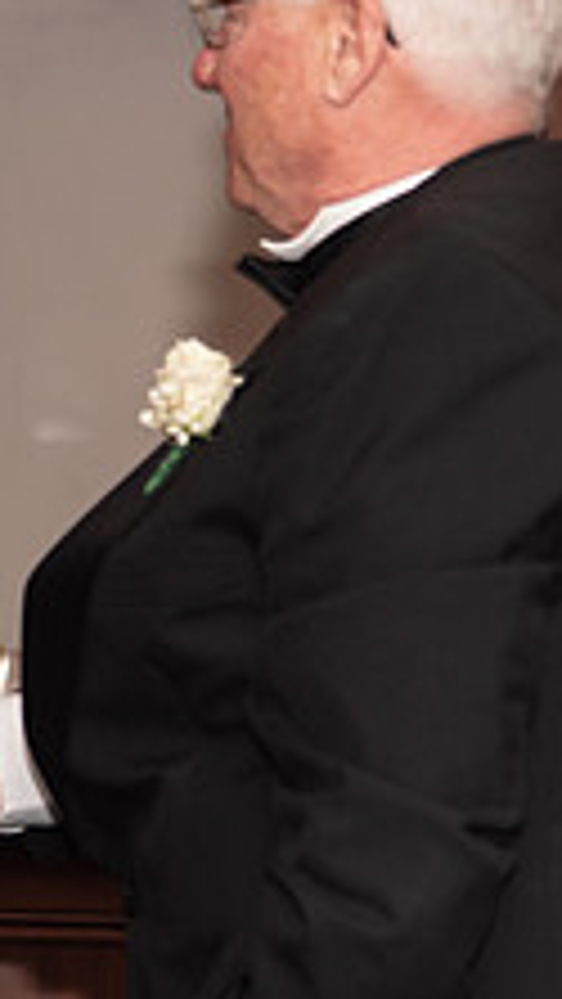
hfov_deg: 5.4
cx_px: -36
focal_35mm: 224
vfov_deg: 9.6
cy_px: 362
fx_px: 5930
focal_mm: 82
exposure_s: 1/200
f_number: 4
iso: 800
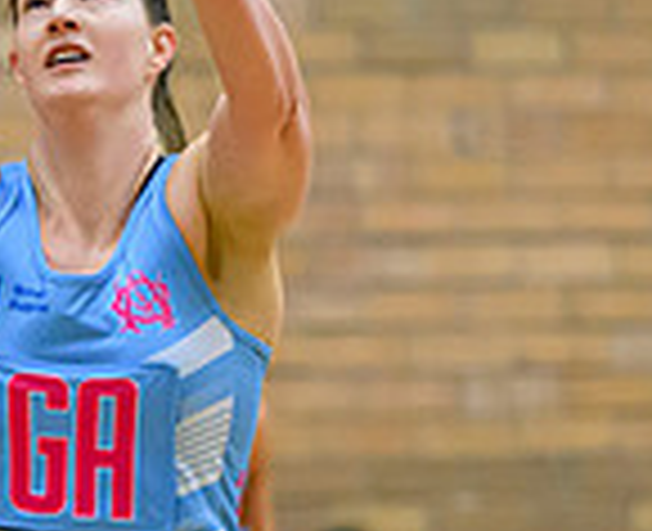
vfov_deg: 2.0
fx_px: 14862
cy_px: 493
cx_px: -48
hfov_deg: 2.5
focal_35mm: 765
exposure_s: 1/1000
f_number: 2.8
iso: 5000
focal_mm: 155
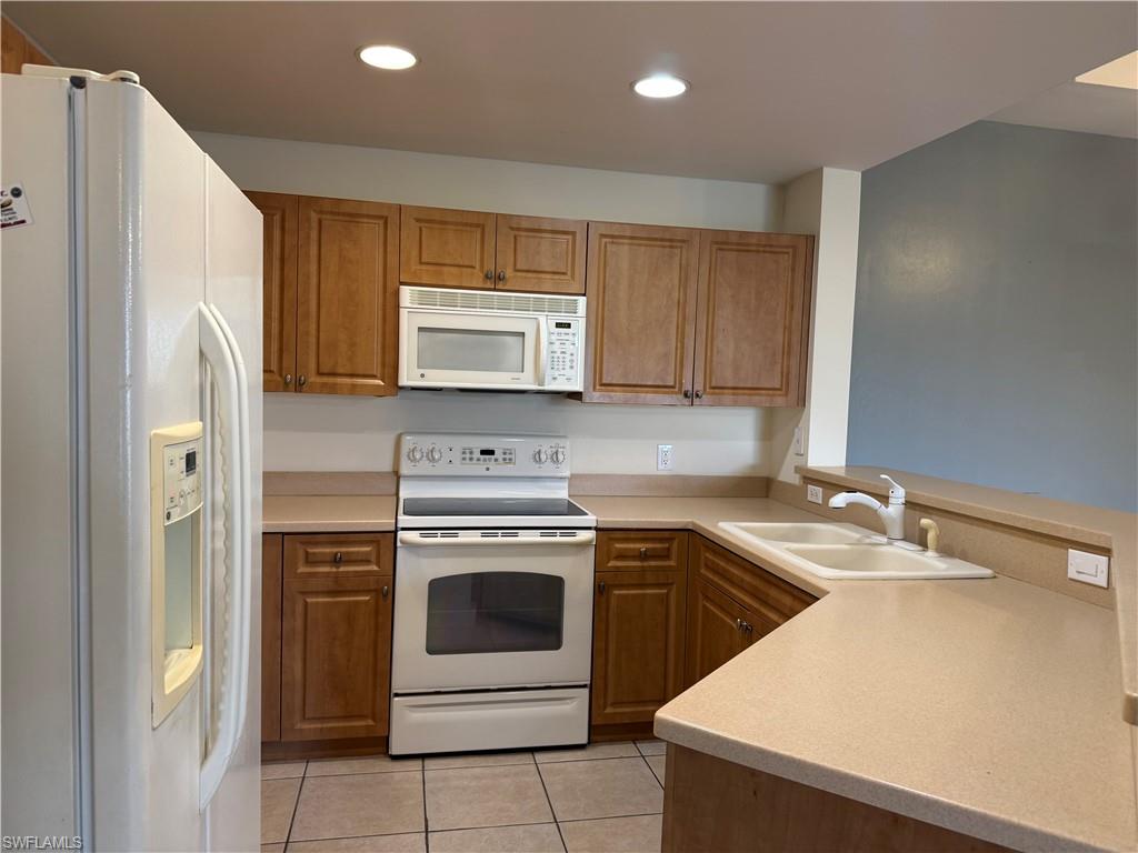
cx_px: 569
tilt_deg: -2.1
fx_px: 789
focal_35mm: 24
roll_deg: -2.4
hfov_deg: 71.6
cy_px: 426
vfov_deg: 56.8
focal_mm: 6.76
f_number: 1.78
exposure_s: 1/60
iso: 160
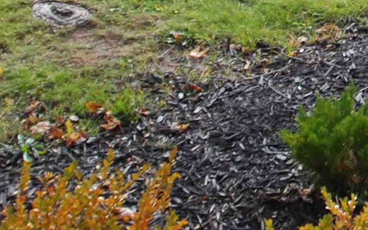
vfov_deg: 7.5
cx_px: 649
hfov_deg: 11.8
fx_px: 1654
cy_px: -302
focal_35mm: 165
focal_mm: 24
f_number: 5.6
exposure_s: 1/250
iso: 200
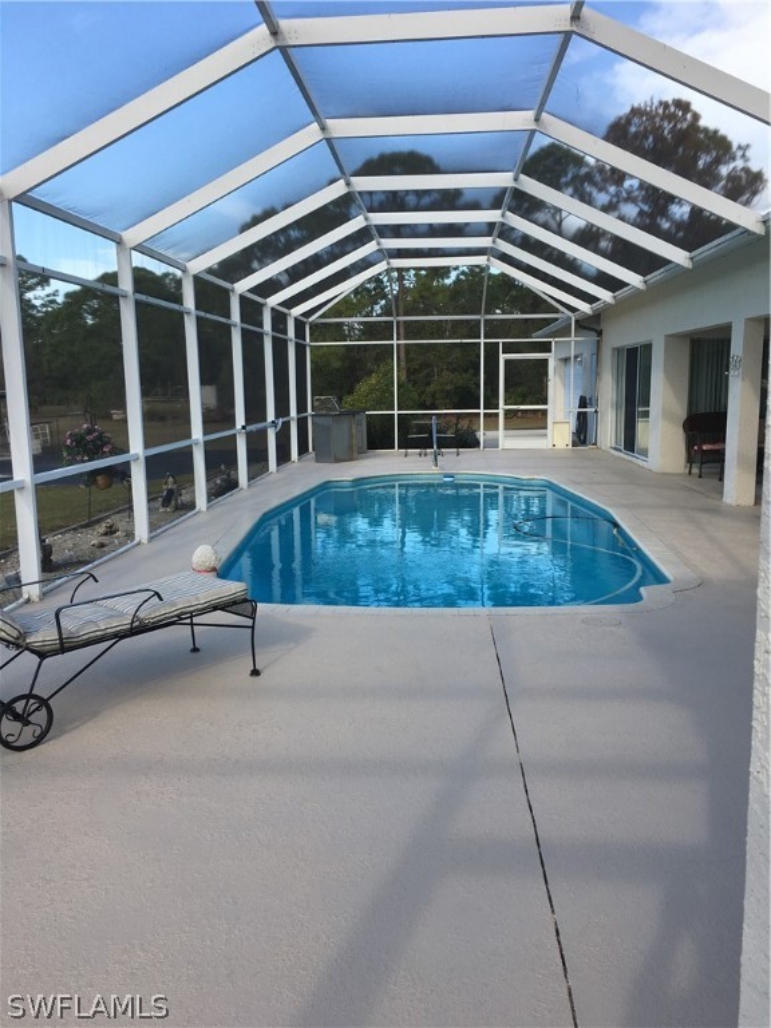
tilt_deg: -10.0
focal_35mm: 29
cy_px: 514
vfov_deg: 61.7
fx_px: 861
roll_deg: -0.1
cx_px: 386
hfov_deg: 48.2
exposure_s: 1/381
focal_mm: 4.15
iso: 25
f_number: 2.2
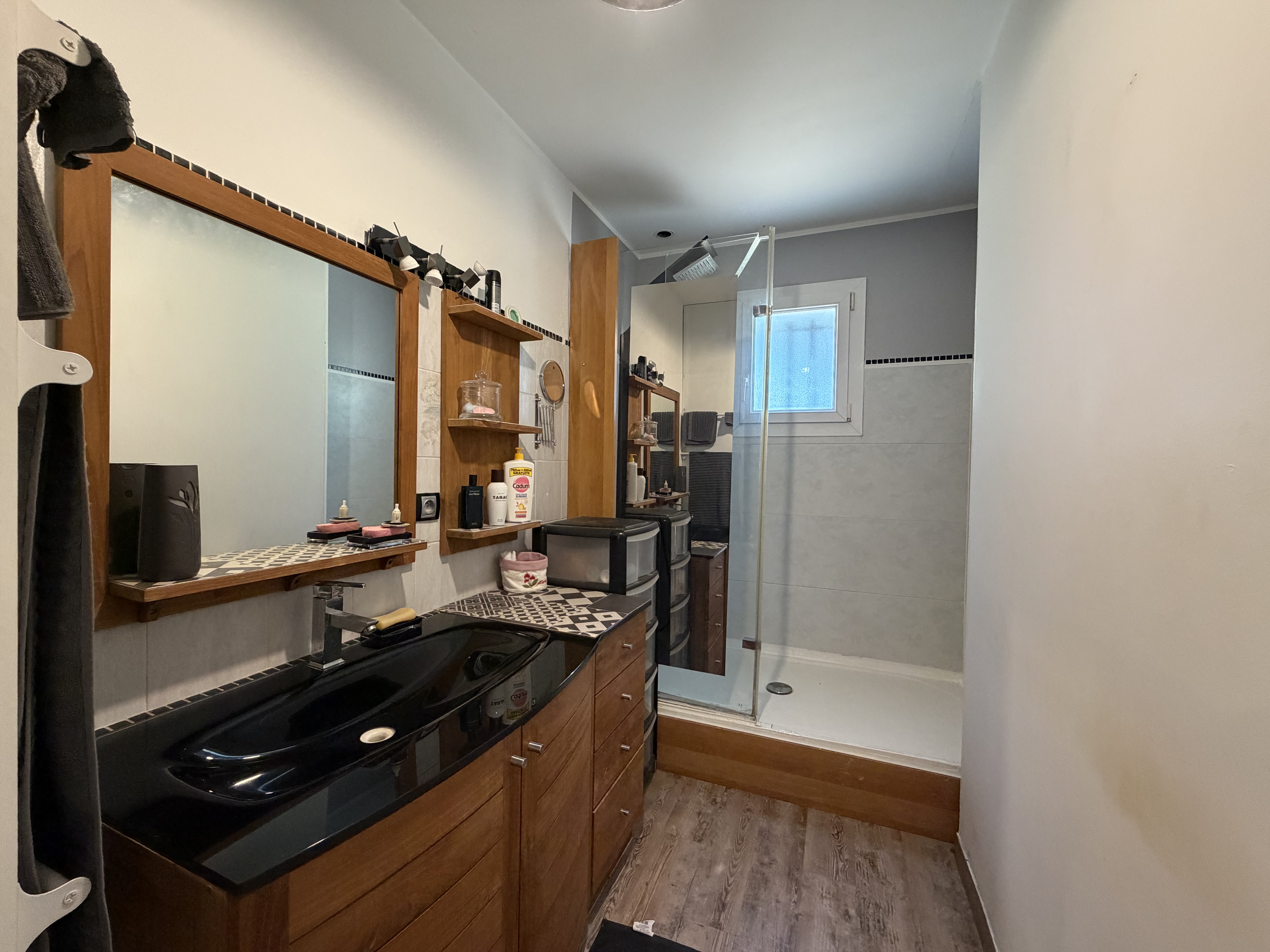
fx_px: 514
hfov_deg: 102.1
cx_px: 635
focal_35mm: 14
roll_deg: -0.5
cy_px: 476
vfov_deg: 85.7
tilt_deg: -0.9
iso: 400
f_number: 2.2
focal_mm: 2.22
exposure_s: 1/60
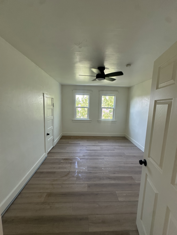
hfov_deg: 85.7
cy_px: 118
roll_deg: -2.3
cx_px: 88
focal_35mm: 14
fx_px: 95
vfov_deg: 102.1
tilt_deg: -5.3
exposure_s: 1/99
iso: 100
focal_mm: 2.22
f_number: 2.2
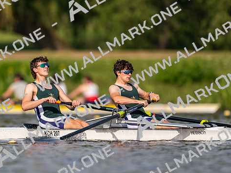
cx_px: 95
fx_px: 7028
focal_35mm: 1054
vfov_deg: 1.4
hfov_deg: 1.9
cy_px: 93
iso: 220
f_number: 4
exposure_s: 1/2500
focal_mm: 600
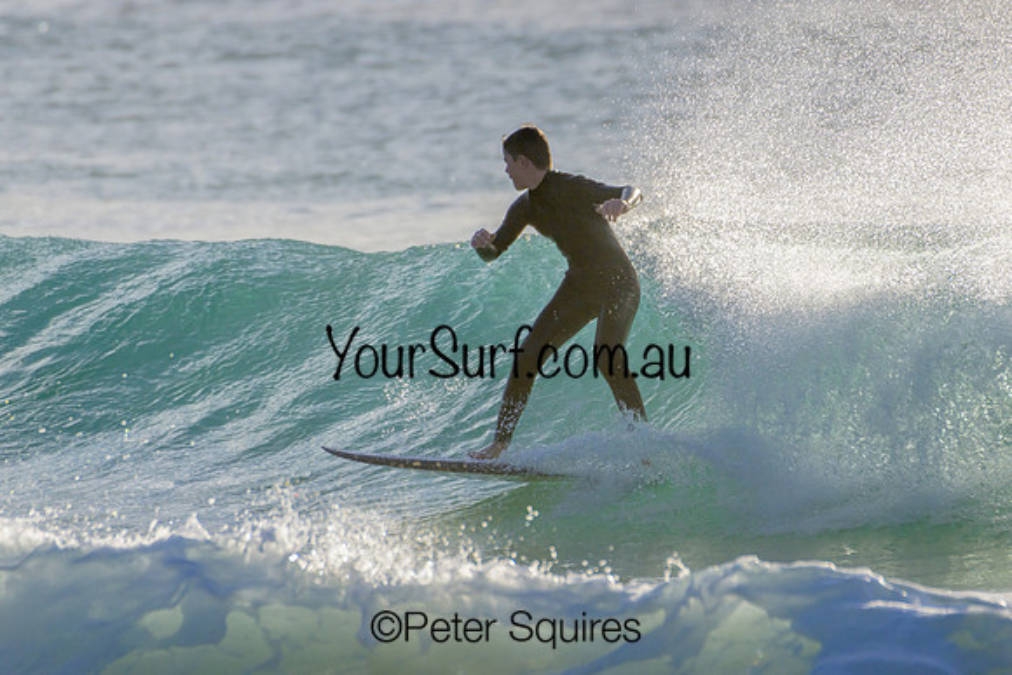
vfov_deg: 1.4
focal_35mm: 1000
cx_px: 506
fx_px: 28116
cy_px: 338
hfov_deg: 2.1
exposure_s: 1/2000
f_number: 11
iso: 720
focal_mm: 1000
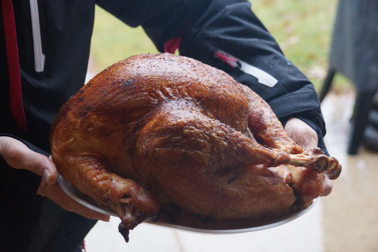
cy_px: 126
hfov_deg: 27.0
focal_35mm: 75
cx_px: 189
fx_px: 787
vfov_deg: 18.2
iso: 1600
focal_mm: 50
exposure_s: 1/60
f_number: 4.5
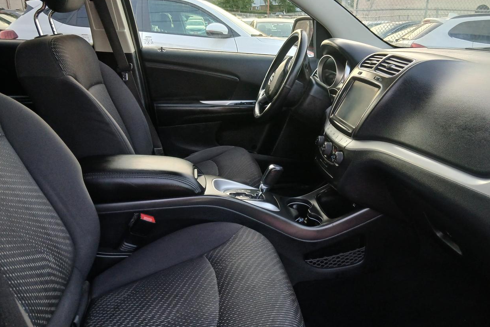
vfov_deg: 46.3
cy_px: 141
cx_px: 253
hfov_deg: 65.5
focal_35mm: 28
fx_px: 381
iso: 200
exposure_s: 1/60
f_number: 1.8
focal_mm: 3.98
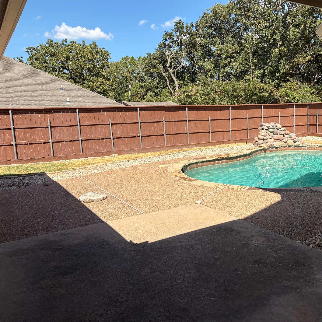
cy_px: 160
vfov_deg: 52.5
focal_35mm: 31
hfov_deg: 52.0
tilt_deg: -9.6
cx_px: 202
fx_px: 326
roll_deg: +2.1
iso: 50
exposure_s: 1/2985
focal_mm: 5.96
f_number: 1.6
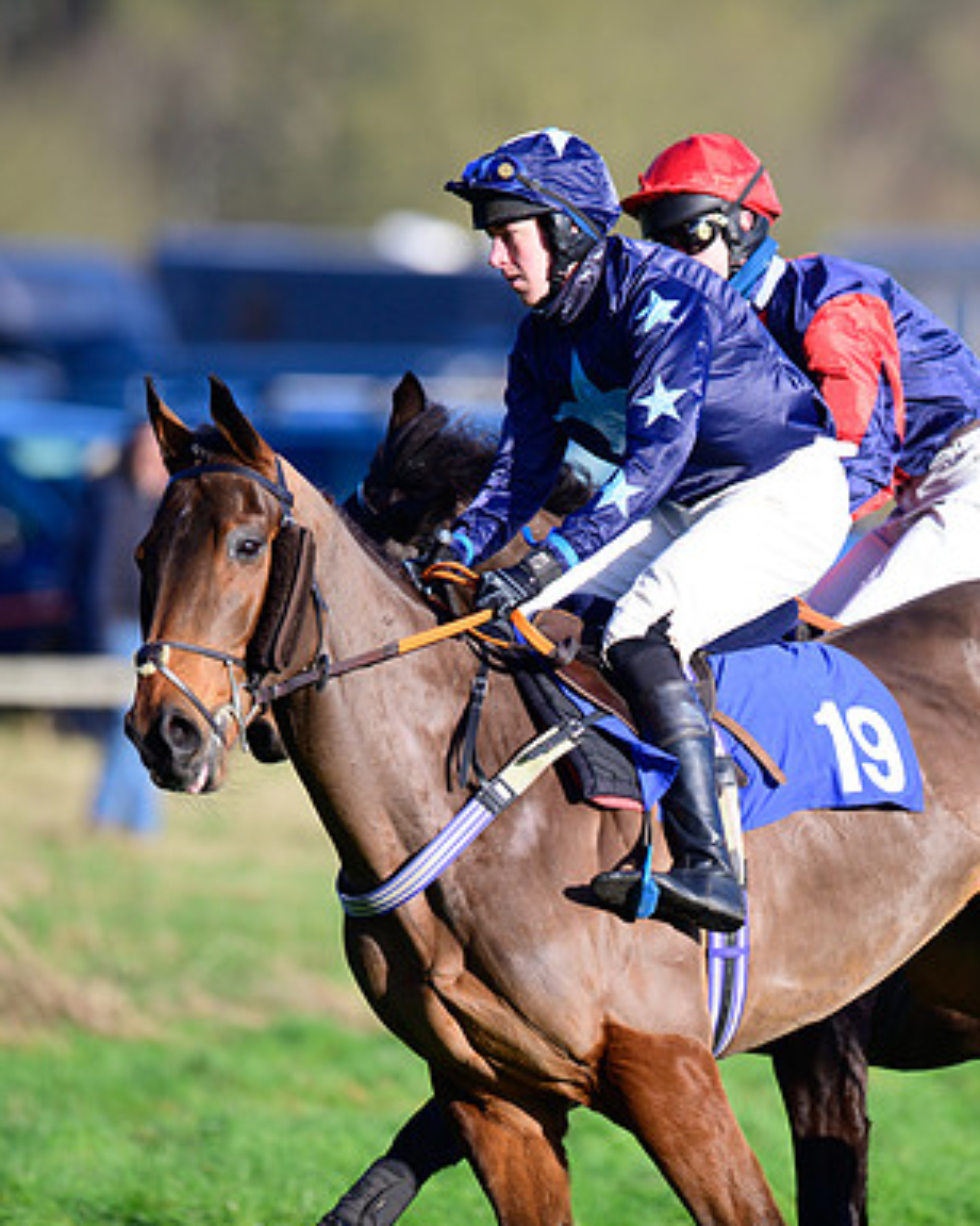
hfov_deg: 2.7
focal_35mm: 567
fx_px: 20565
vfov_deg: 3.4
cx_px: 635
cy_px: 613
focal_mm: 400
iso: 400
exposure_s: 1/2000
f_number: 5
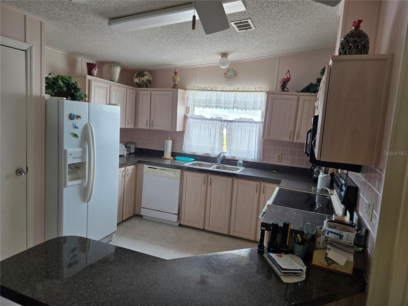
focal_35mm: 23
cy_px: 153
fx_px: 271
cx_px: 204
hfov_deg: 73.9
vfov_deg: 58.9
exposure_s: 1/180
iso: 160
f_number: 1.8
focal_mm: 5.4
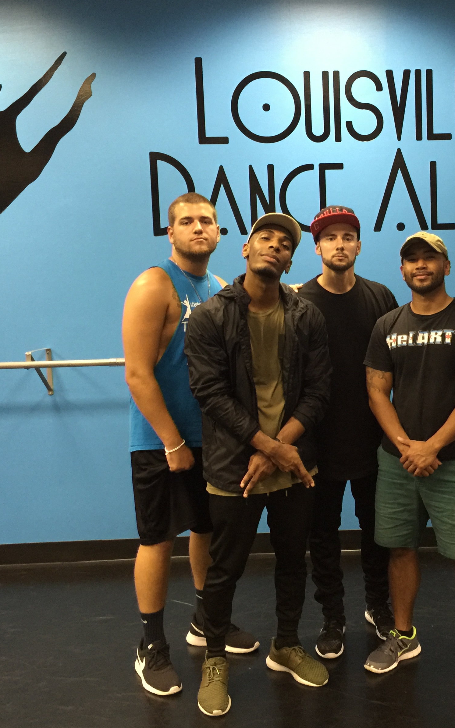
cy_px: 364
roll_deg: +0.6
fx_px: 833
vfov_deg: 47.2
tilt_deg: -6.2
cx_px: 374
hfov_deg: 29.7
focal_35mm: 42
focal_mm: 4.15
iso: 100
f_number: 2.2
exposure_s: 1/8
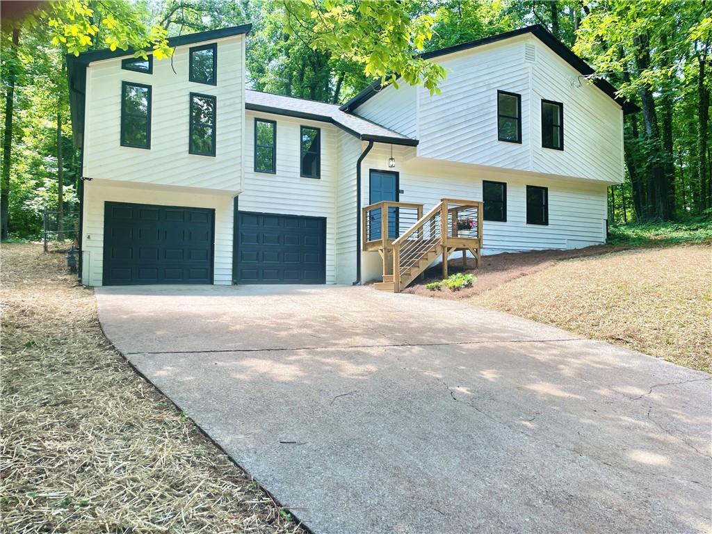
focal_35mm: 26
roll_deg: +0.1
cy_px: 267
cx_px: 356
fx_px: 535
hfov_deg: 67.3
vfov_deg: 53.1
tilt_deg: +3.5
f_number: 1.6
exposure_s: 1/309
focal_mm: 4.2
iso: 32
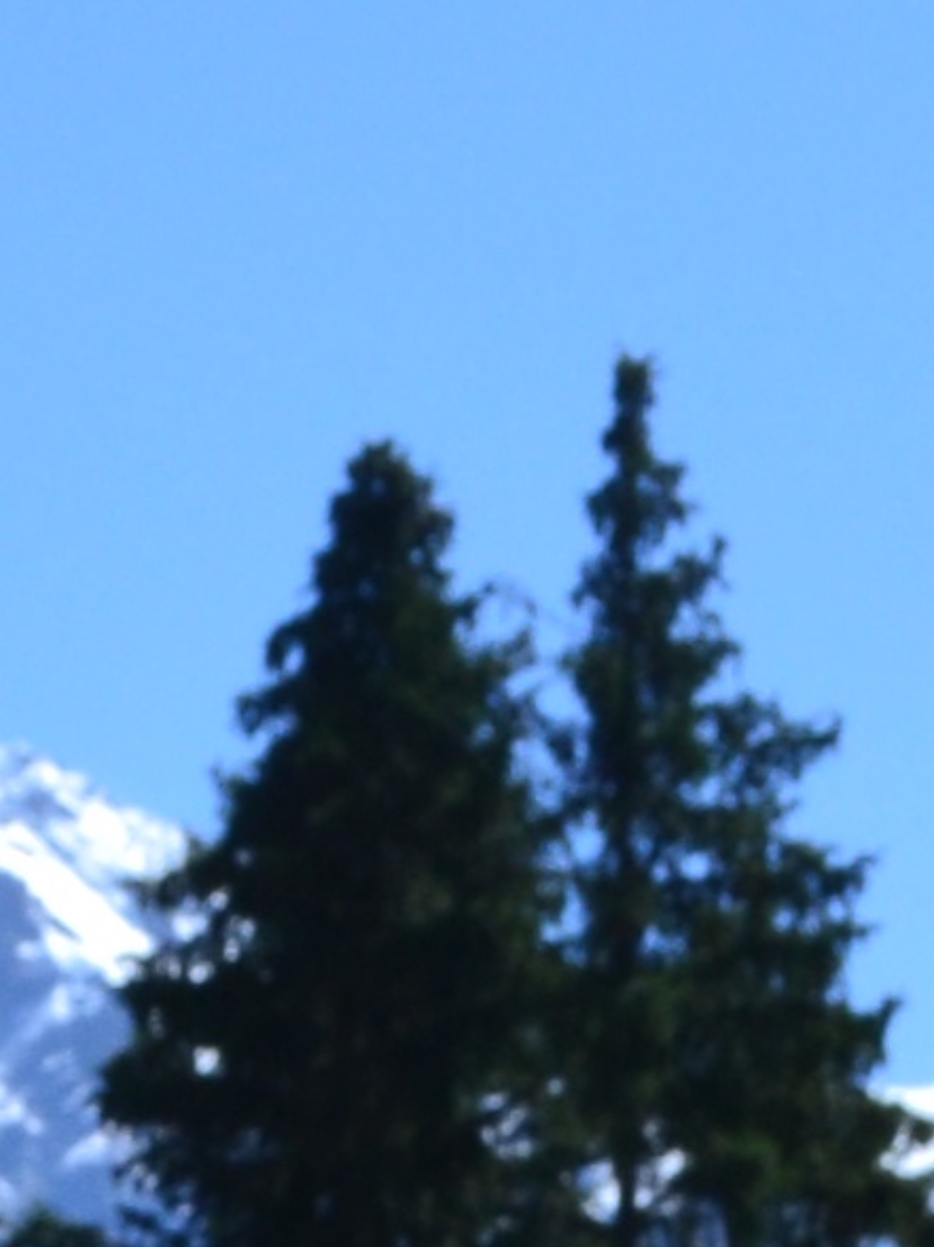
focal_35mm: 271
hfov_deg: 5.2
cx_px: -1965
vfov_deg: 6.8
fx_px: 9760
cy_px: 3394
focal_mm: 24
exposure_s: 1/400
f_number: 11
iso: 400
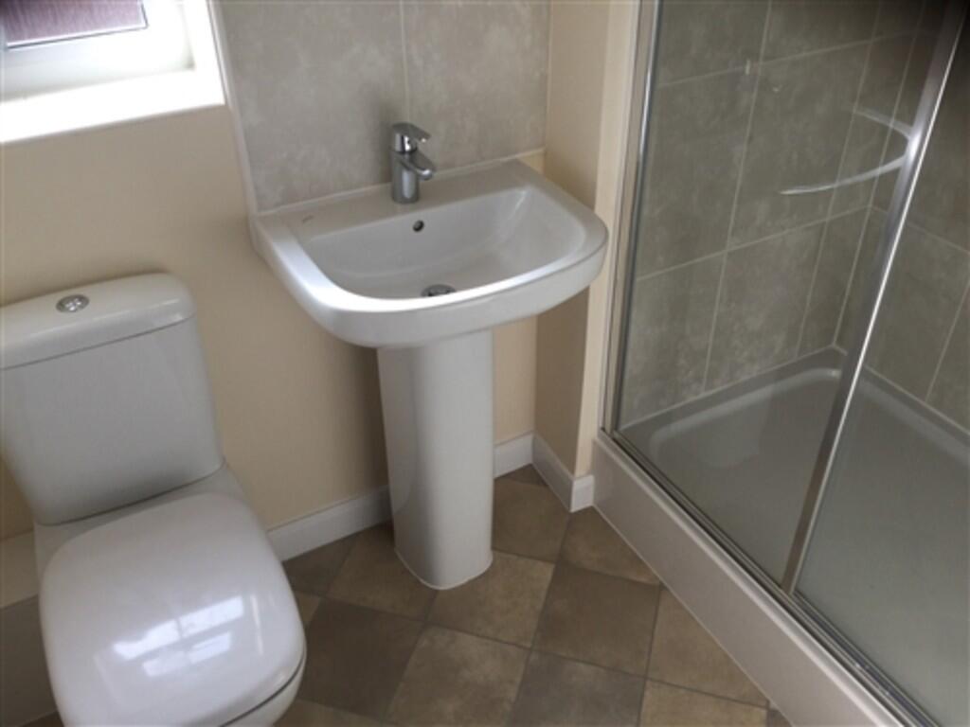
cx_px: 485
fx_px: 869
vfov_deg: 45.4
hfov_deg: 58.4
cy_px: 364
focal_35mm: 31
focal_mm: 3.3
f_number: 2.4
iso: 25
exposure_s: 1/60
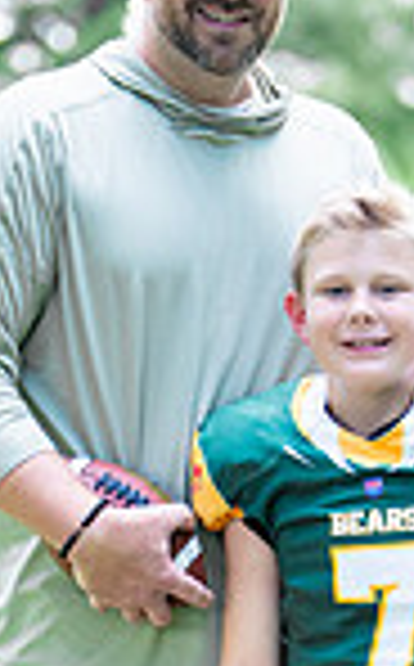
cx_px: 317
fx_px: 4422
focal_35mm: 244
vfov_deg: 8.6
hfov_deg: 5.4
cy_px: 675
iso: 320
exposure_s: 1/1250
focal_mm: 50
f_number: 1.2
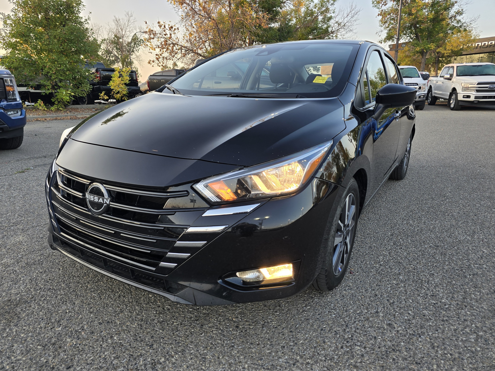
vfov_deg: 58.9
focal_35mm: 23
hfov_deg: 73.9
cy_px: 186
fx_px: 329
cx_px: 248
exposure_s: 1/180
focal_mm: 6.3
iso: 40
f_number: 1.7
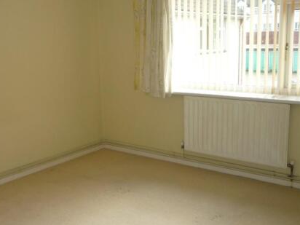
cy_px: 112
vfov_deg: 35.1
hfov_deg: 45.6
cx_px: 125
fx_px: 355
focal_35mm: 41
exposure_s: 1/125
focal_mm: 5.2
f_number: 3.3
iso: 100
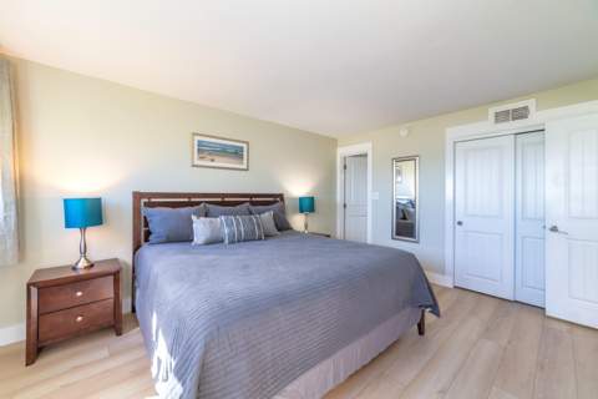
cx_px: 299
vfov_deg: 81.2
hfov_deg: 104.3
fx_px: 233
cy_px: 200
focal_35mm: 14
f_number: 8
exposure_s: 1/60
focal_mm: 14
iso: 100
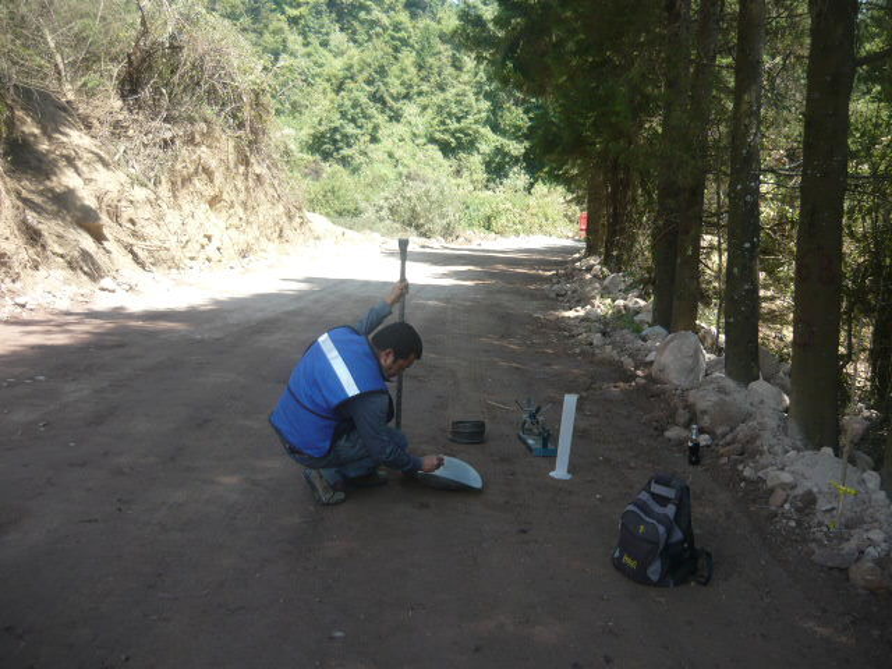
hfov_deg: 55.4
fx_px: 850
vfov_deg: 42.9
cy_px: 334
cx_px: 446
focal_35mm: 33
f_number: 2.8
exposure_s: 1/250
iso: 100
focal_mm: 5.5
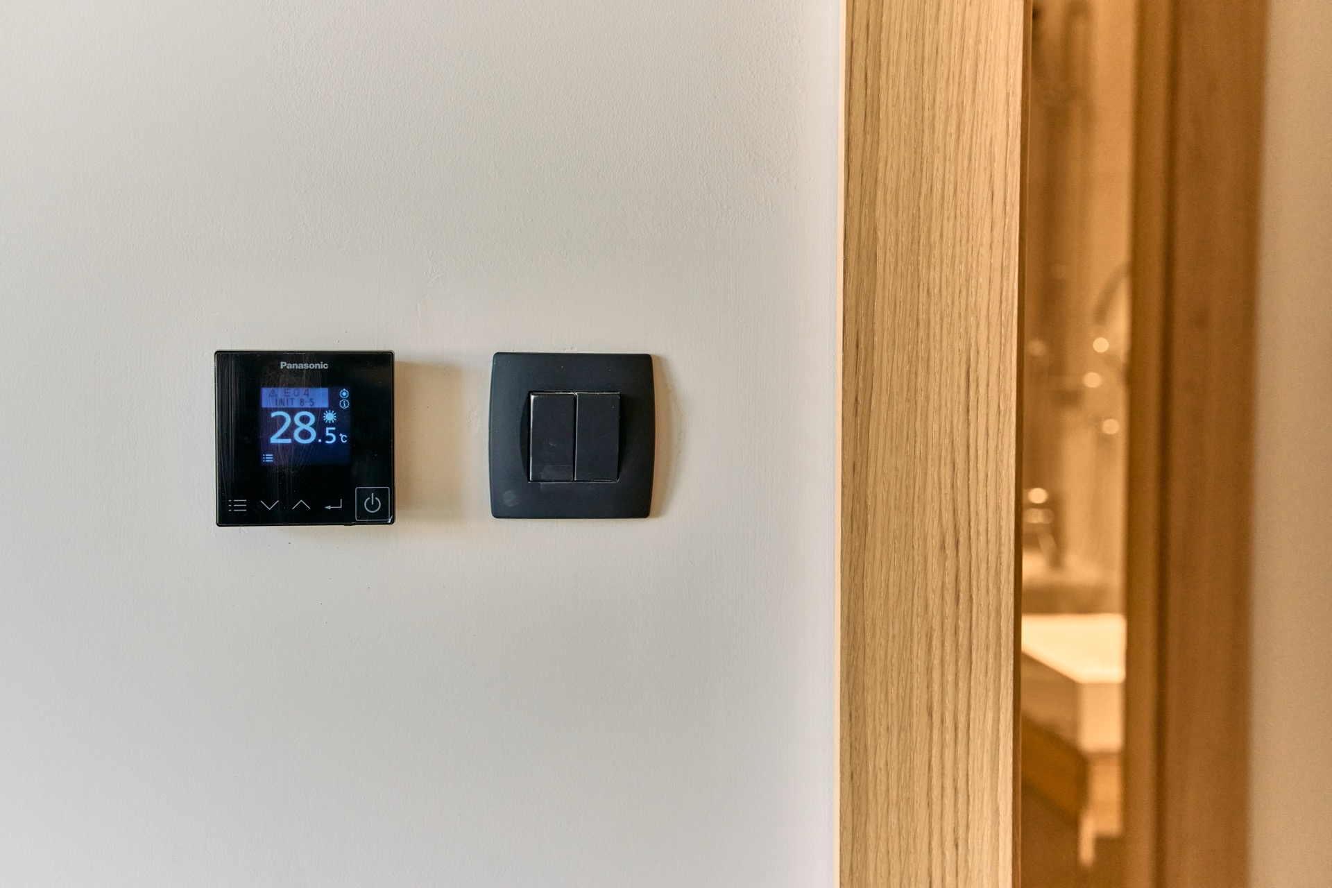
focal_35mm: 54
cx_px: 666
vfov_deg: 25.1
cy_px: 444
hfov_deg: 36.9
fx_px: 1998
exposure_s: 1/200
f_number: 5.6
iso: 2500
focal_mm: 54
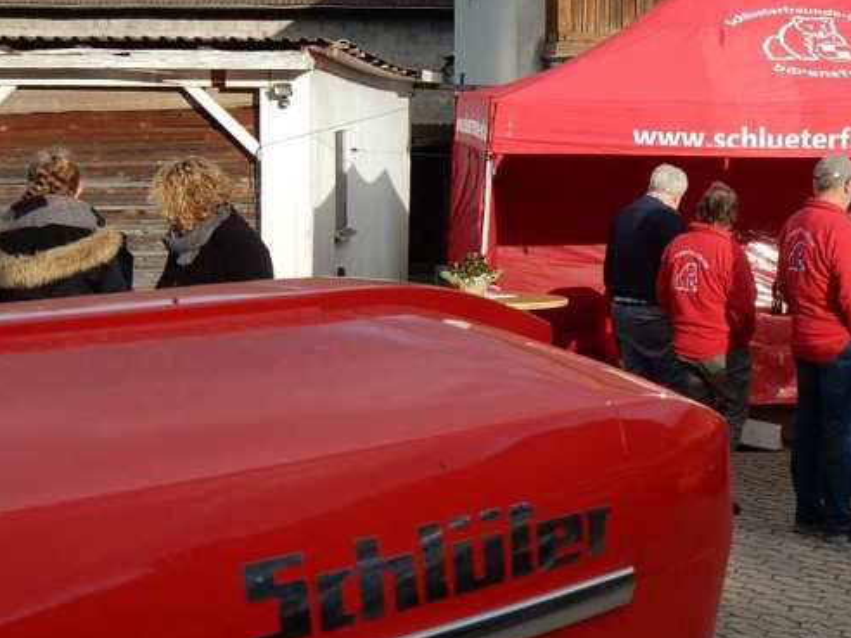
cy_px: 209
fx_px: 2040
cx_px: 688
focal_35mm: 83
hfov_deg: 23.2
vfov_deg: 17.7
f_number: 4.5
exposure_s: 1/500
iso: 125
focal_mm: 9
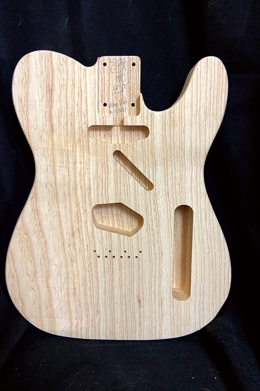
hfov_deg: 46.3
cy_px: 192
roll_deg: +1.0
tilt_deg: -11.1
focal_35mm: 28
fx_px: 303
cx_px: 119
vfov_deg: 65.5
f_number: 1.8
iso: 125
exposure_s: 1/60
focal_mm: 4.25
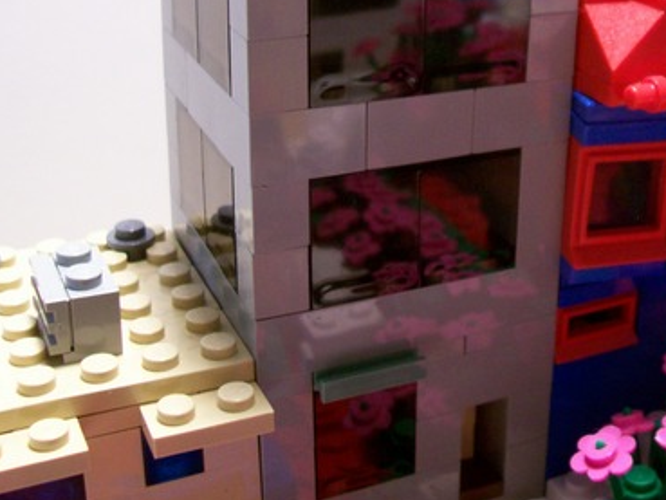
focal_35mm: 59
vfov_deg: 24.5
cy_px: 106
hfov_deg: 32.0
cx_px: 516
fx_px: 1136
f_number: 2.7
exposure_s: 1/8
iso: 160
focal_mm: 5.6
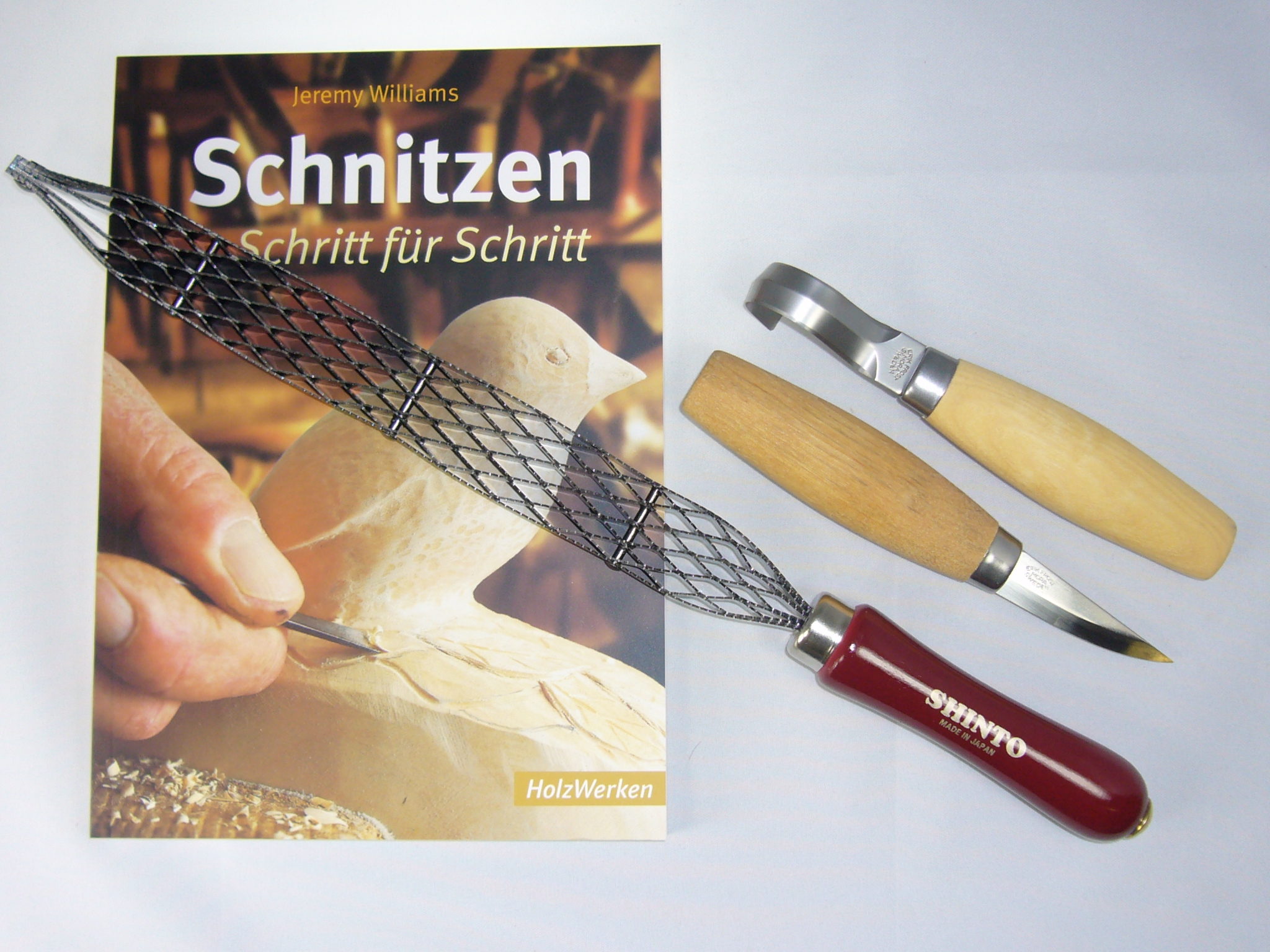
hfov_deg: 46.8
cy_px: 476
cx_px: 635
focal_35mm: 40
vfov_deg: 36.0
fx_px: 1468
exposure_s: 1/250
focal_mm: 4.7
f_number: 2.8
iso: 80
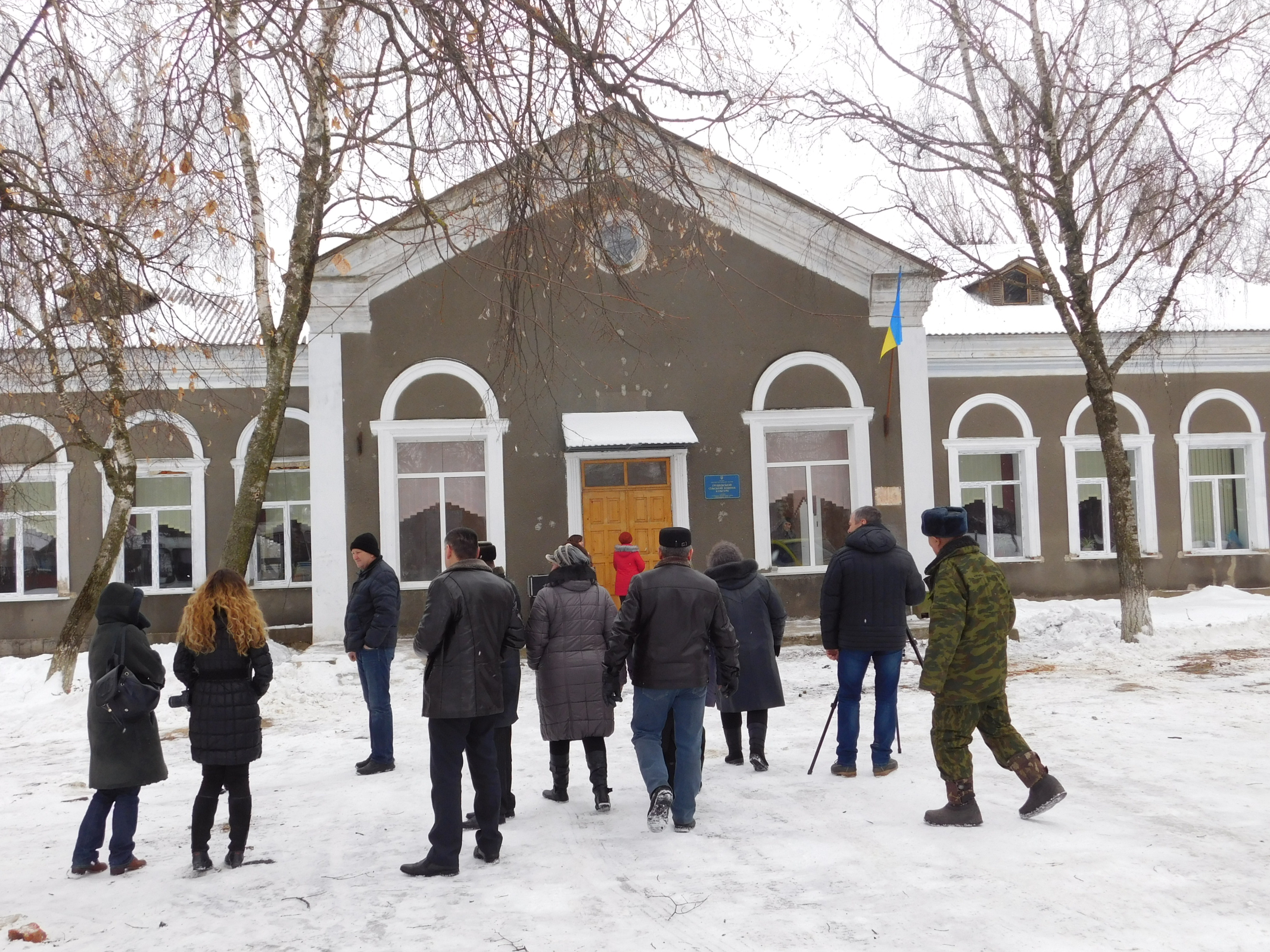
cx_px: 635
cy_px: 476
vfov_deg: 39.7
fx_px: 1321
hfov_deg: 51.4
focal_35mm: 36
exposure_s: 1/500
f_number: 3.5
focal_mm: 6.3
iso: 125
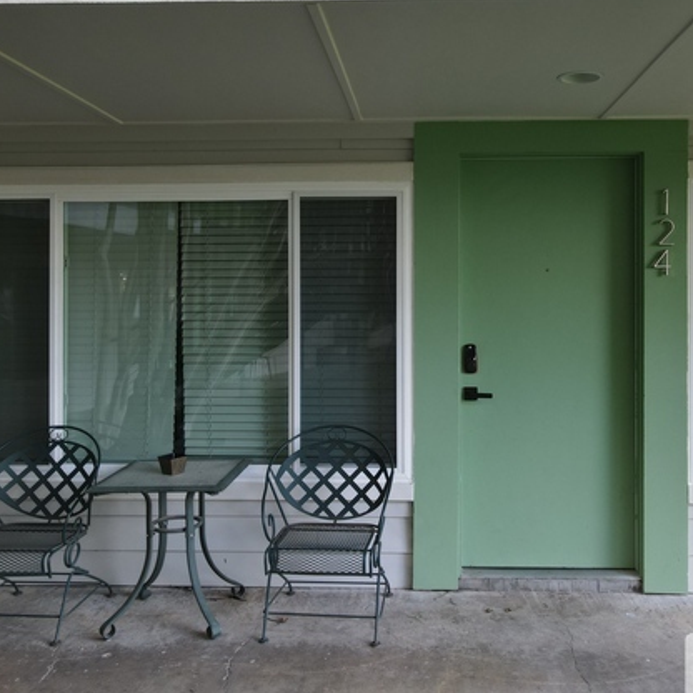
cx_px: 399
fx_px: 770
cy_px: 283
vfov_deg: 48.2
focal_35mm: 34
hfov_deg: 48.3
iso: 150
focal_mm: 4.5
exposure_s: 1/15
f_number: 2.8
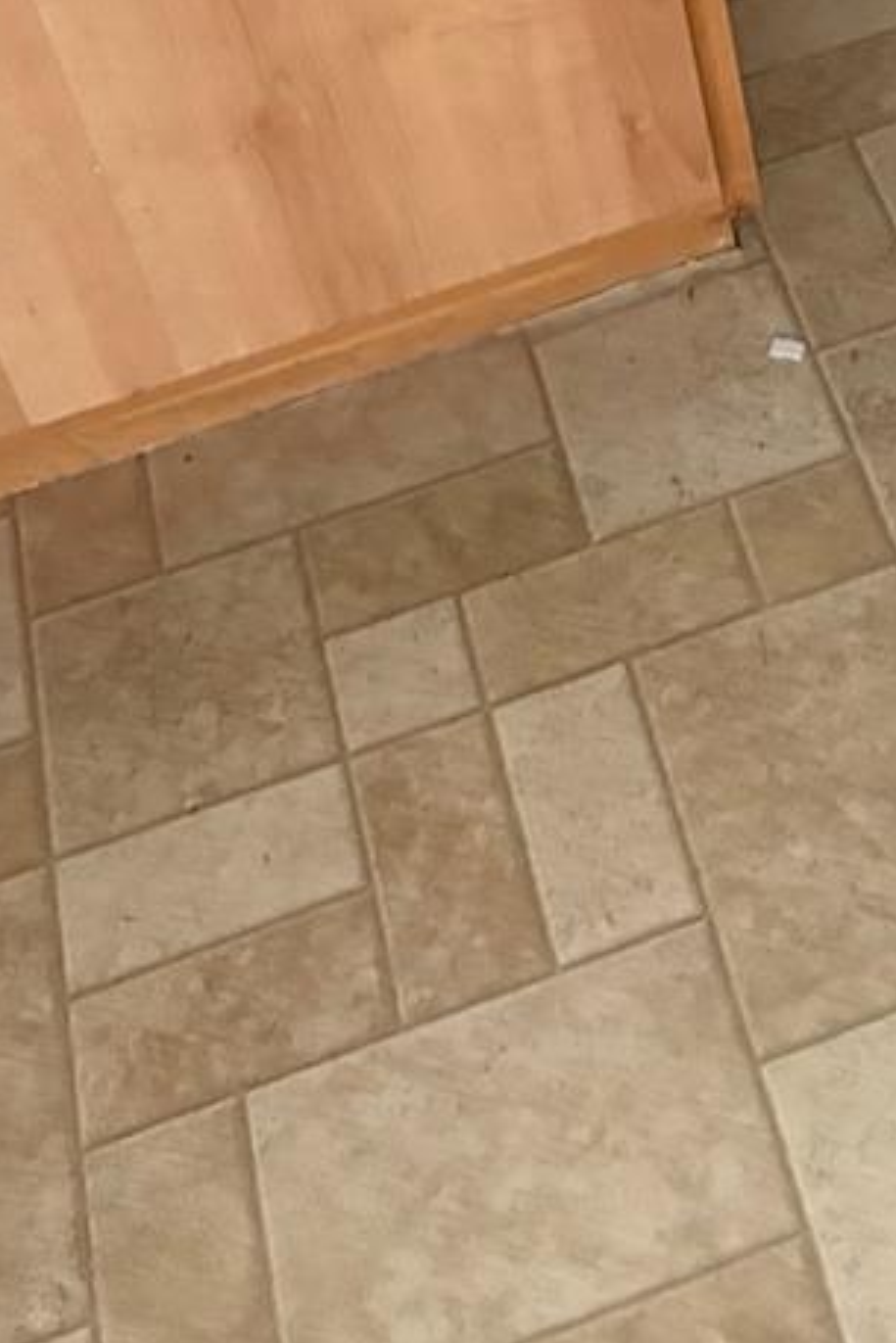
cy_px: -317
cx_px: 773
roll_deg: +7.3
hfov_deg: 18.9
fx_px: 2648
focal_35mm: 71
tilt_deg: -34.5
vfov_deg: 25.2
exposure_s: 1/38
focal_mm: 5.96
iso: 640
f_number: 1.6
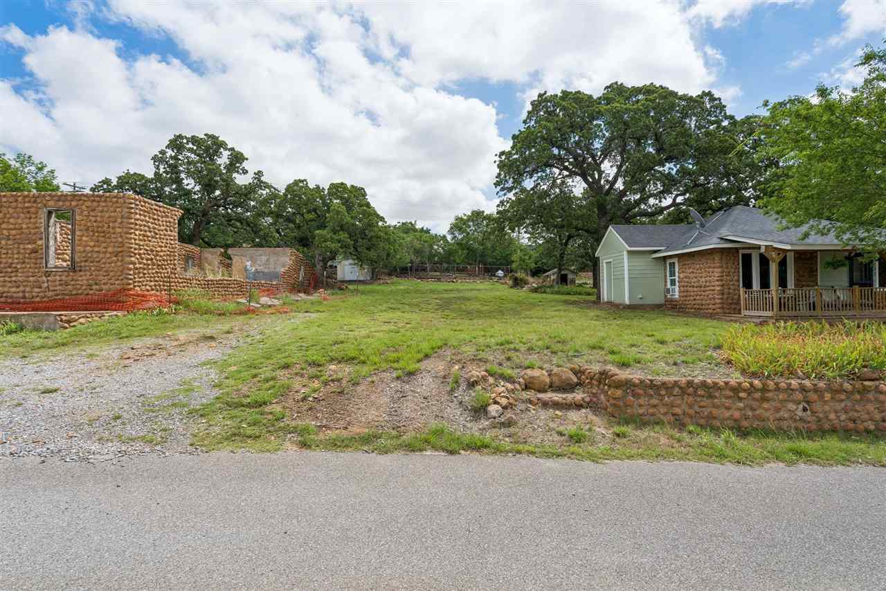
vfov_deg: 73.7
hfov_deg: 96.7
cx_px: 443
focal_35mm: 16
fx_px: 394
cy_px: 296
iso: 200
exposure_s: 1/640
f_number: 8
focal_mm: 16
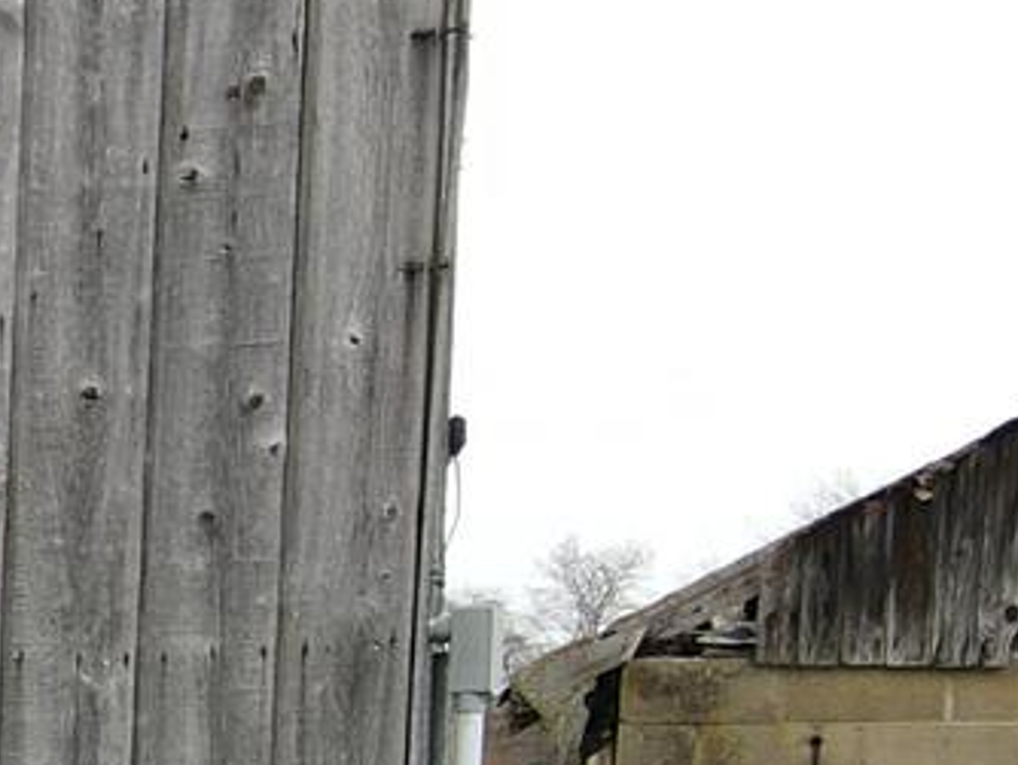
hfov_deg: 10.1
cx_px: -1990
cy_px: 1247
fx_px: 4326
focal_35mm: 147
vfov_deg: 9.7
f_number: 2.8
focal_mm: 4.5
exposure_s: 1/240
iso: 100
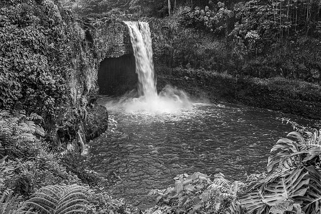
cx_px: 160
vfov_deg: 39.4
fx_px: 299
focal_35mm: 34
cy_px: 107
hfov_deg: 56.5
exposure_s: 1/15
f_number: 10
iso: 100
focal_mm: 33.5
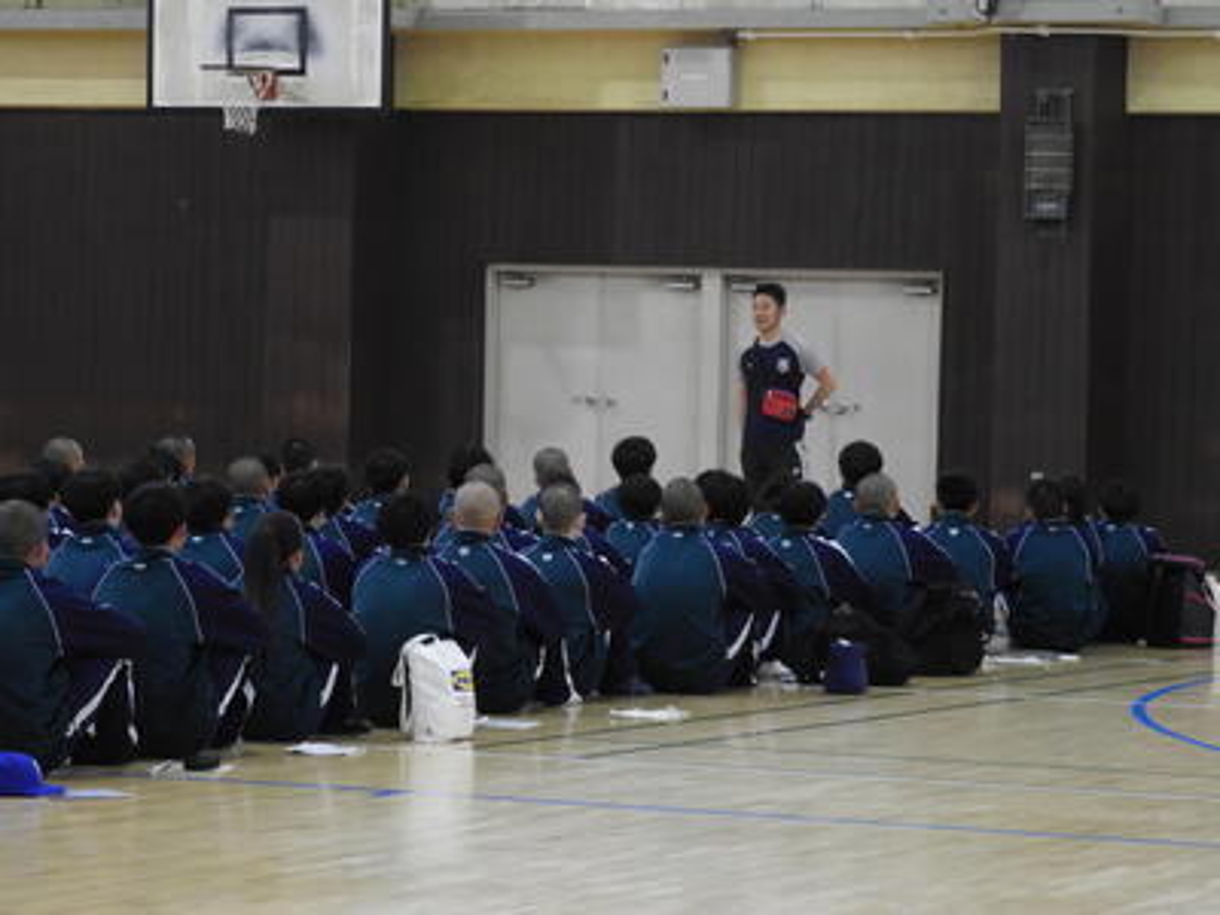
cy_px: 458
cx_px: 610
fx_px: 5287
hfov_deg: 13.2
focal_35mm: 150
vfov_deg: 9.9
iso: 400
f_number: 5.2
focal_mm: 26.9
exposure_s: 1/20
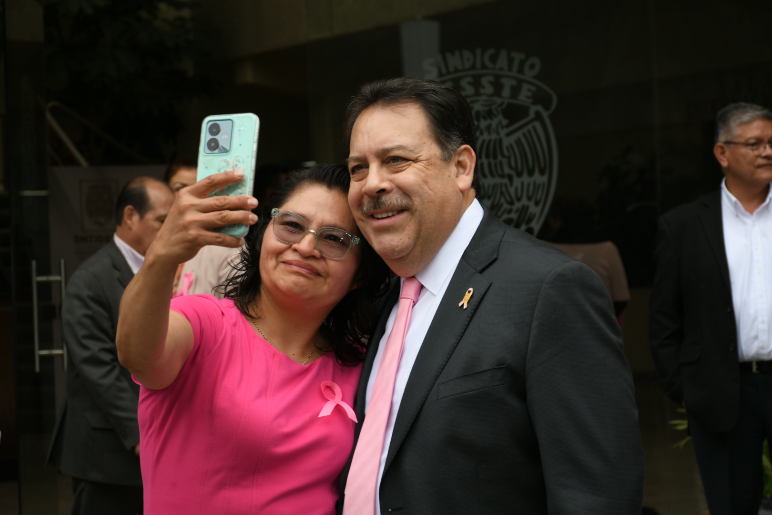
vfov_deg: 13.0
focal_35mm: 105
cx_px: 386
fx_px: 2251
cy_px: 258
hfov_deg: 19.5
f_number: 6.3
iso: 160
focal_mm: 70
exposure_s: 1/160
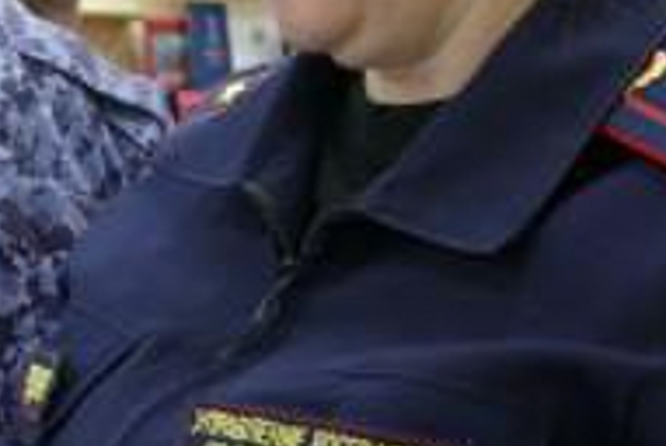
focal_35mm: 98
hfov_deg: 20.1
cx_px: 0
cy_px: 300
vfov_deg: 14.0
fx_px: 1816
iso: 400
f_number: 2.8
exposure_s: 1/60
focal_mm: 9.12
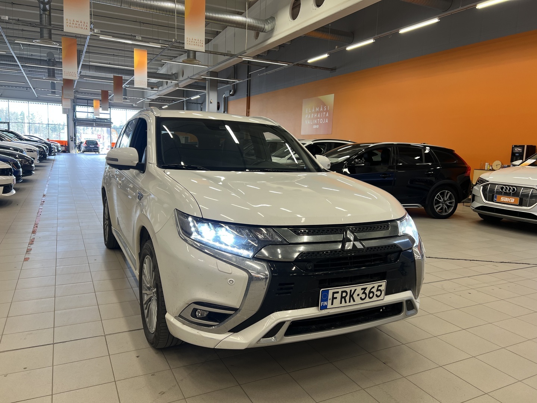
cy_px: 202
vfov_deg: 53.1
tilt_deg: -7.6
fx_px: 403
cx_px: 268
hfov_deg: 67.3
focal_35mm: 26
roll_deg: -1.5
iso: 50
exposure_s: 1/97
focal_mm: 5.7
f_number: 1.5
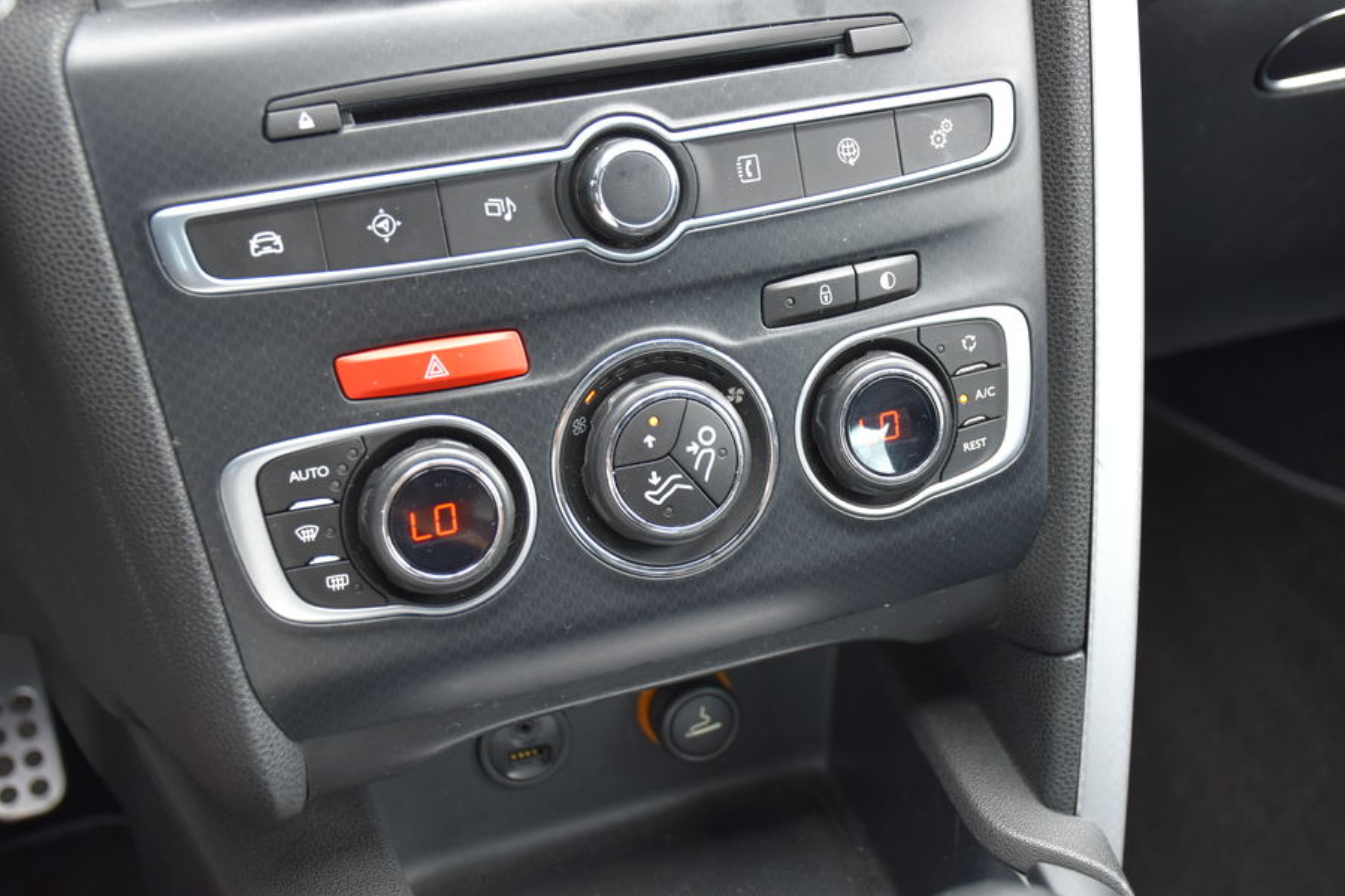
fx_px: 1868
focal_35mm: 50
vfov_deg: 27.0
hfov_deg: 39.6
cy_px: 437
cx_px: 710
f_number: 4
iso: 640
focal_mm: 30
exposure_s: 1/60
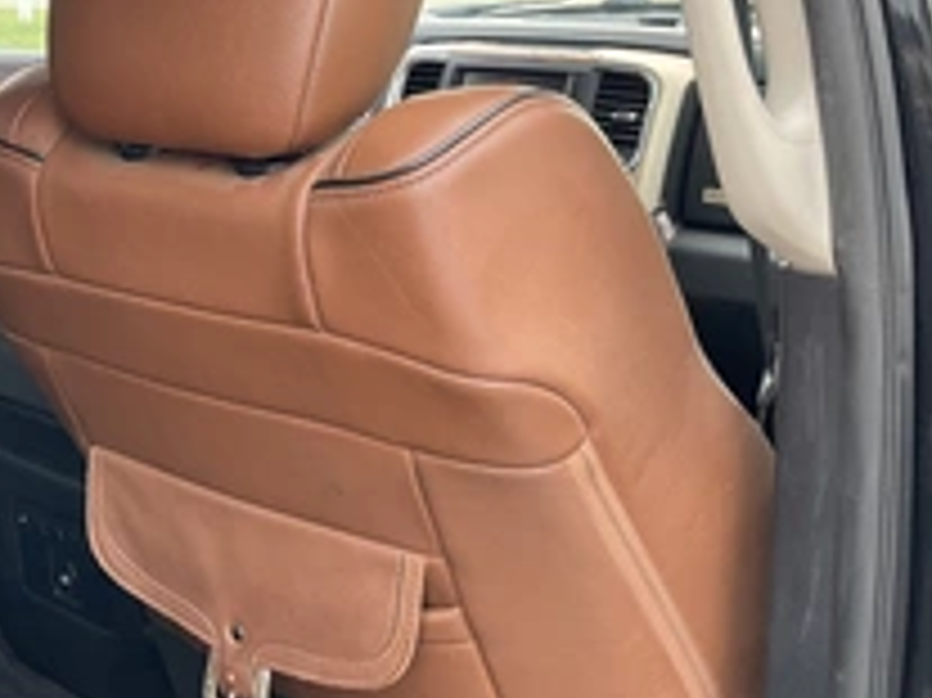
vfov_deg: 25.9
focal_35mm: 56
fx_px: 1507
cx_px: 144
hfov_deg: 33.1
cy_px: 234
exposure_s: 1/122
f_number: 1.8
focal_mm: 3
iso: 40
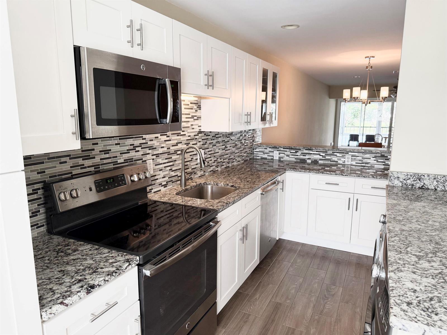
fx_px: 310
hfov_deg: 71.6
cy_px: 168
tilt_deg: -10.6
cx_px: 224
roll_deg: -0.6
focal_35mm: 24
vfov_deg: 56.8
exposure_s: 1/147
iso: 200
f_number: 1.78
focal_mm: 6.76
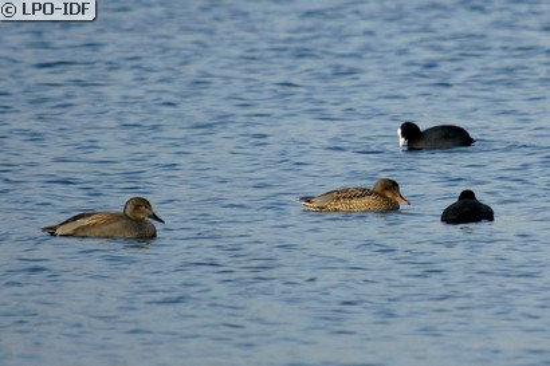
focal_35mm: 750
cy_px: 183
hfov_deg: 2.8
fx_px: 11453
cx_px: 275
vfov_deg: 1.8
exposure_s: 1/500
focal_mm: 500
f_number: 6.3
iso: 100
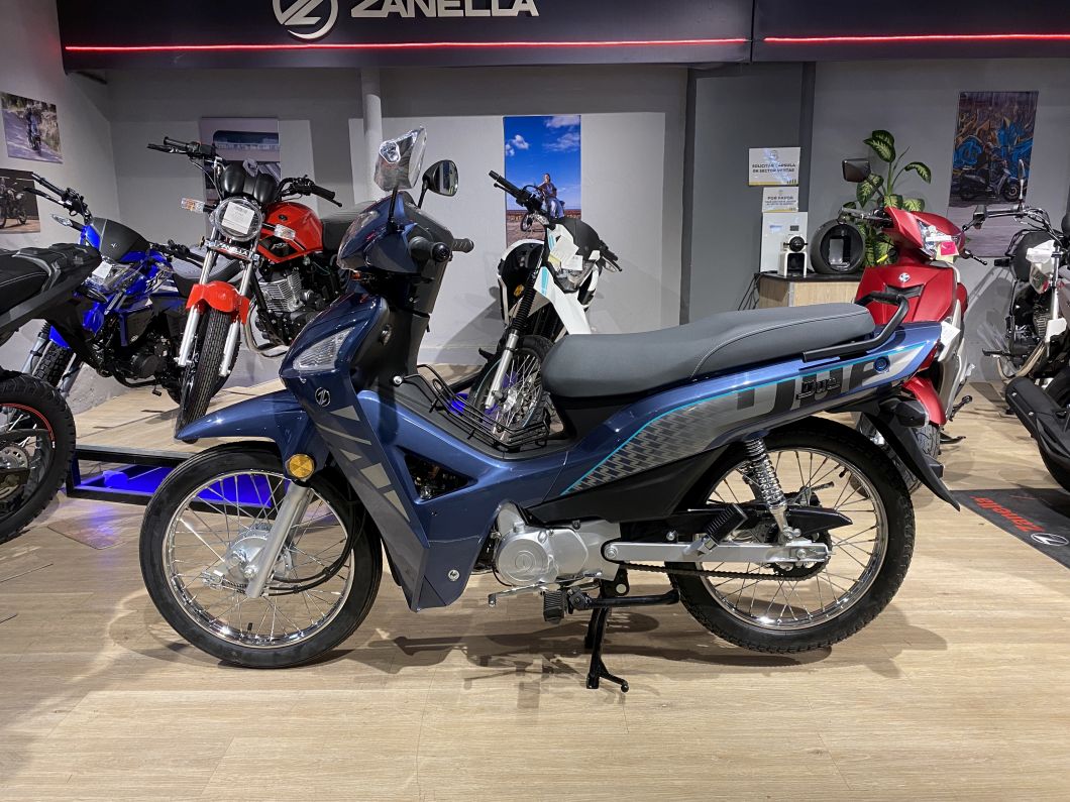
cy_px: 401
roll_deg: +1.1
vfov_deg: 53.1
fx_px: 804
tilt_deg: -12.1
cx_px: 535
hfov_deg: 67.3
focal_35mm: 26
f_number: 1.8
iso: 125
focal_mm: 4.25
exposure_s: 1/50
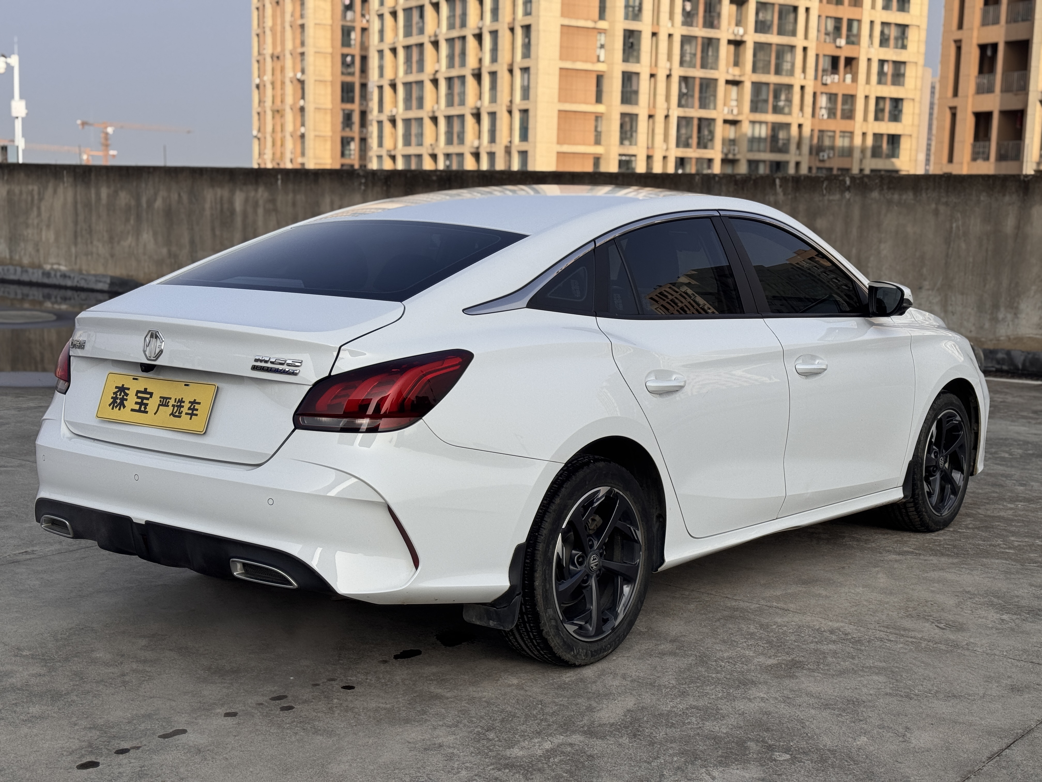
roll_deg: -1.4
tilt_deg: -7.2
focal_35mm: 48
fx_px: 1445
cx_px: 521
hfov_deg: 39.7
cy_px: 391
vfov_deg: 30.3
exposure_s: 1/4310
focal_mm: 6.76
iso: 64
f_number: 1.78
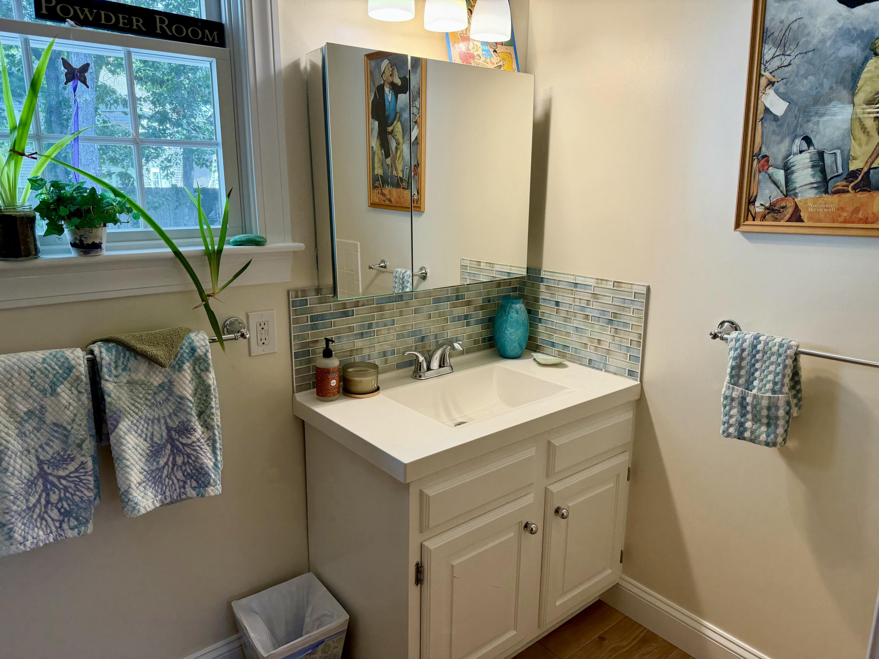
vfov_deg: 56.8
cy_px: 330
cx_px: 440
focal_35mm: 24
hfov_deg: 71.6
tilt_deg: -11.3
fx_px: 609
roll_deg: +0.0
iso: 100
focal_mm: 6.76
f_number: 1.78
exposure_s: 1/120
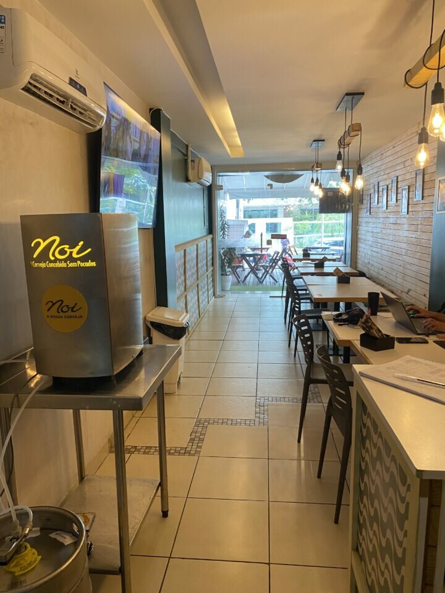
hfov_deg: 53.1
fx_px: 446
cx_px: 222
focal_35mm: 26
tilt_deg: -8.8
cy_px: 296
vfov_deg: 67.3
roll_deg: +1.0
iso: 80
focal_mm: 4.25
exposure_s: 1/60
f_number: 1.8
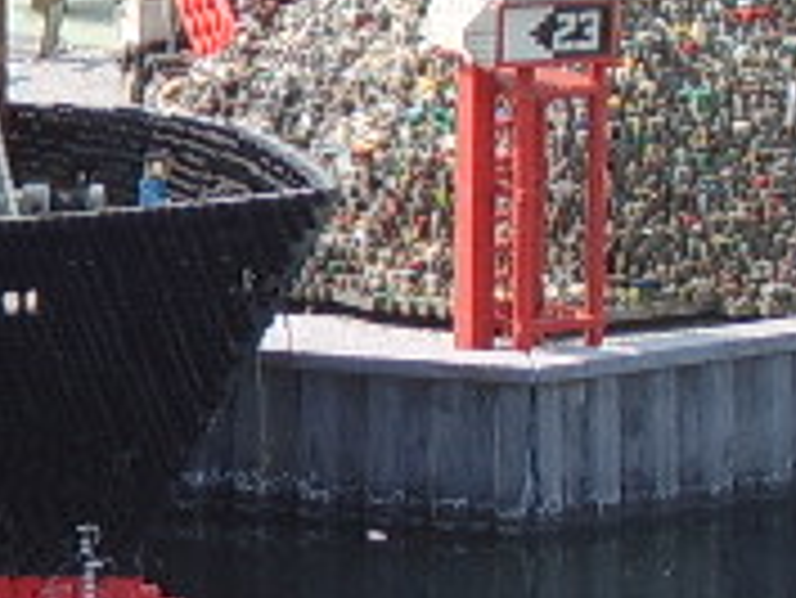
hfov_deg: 6.3
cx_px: 567
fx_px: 7248
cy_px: 180
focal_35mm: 315
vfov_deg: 4.7
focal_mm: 22.74
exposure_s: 1/162
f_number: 4.9
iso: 50
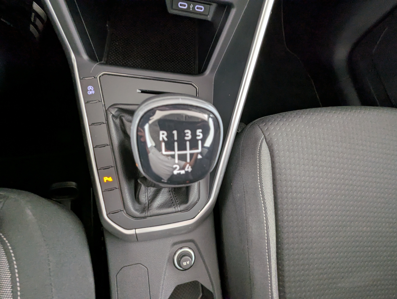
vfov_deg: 78.2
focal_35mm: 16
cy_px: 150
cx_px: 198
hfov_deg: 94.4
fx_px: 184
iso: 256
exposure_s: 1/23.5
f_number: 2.2
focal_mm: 2.35
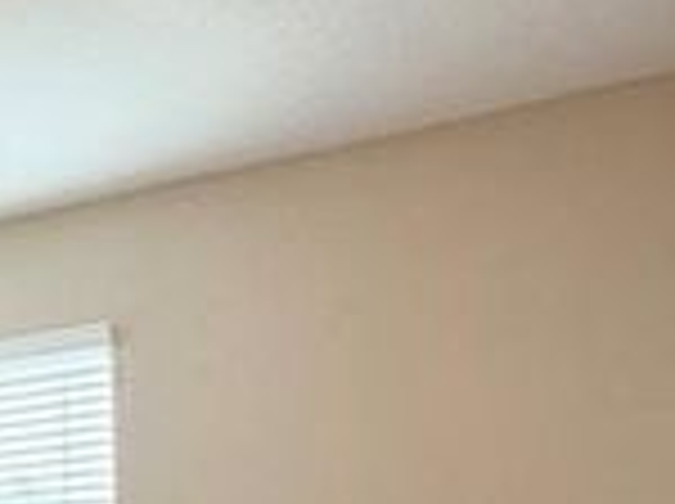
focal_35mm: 66
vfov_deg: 20.4
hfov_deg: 28.8
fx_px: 1285
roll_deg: +2.1
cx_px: 137
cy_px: 639
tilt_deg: -1.1
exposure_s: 1/120
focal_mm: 2.22
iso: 250
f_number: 2.2
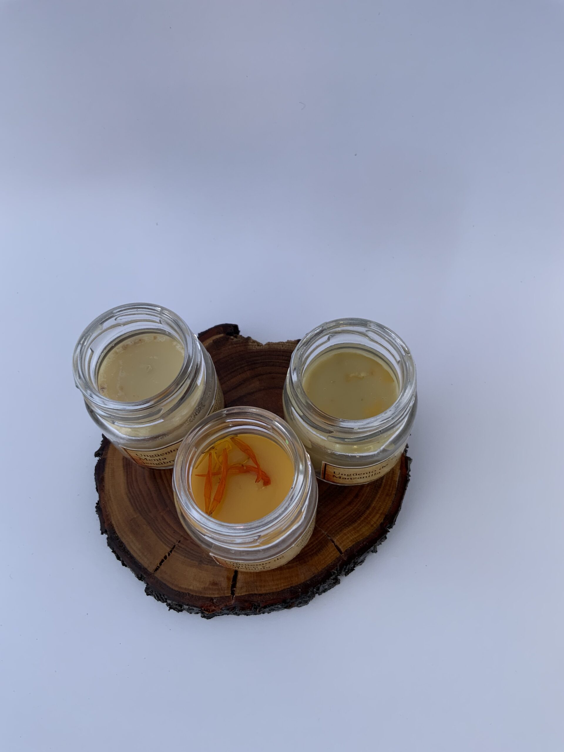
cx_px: 282
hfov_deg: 48.2
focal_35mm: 29
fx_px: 630
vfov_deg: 61.7
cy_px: 376
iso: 32
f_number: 1.8
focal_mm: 3
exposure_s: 1/122
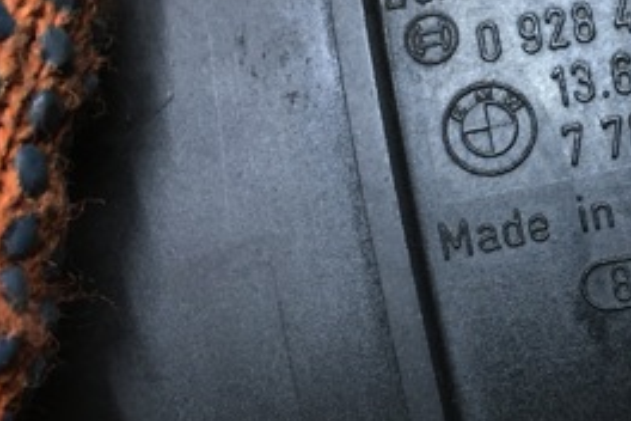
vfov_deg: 18.6
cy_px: 133
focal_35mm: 73
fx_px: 1279
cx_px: 633
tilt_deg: -46.9
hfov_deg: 26.2
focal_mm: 4.15
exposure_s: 1/33
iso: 100
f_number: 2.2
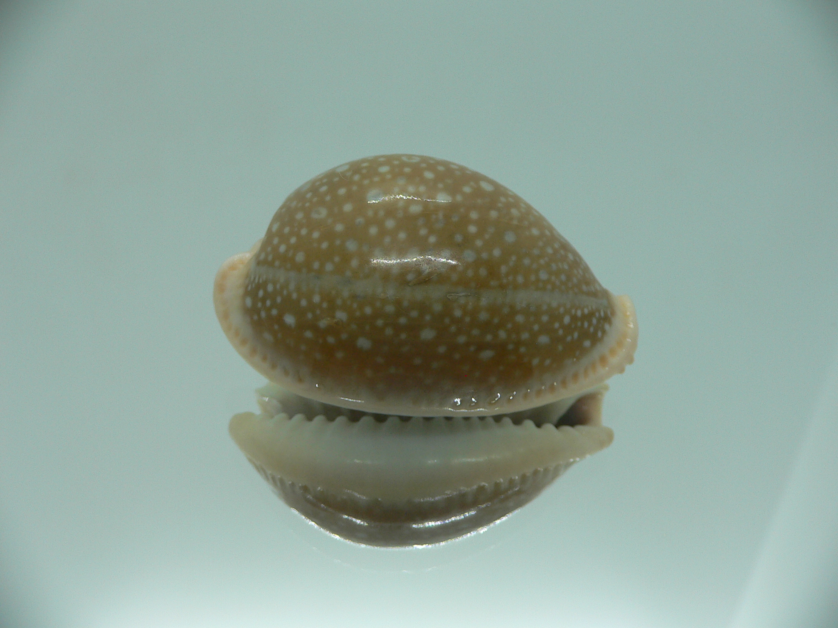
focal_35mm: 35
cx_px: 419
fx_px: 847
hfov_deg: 52.6
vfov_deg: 40.7
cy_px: 314
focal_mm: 4.6
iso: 80
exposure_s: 1/60
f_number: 2.8
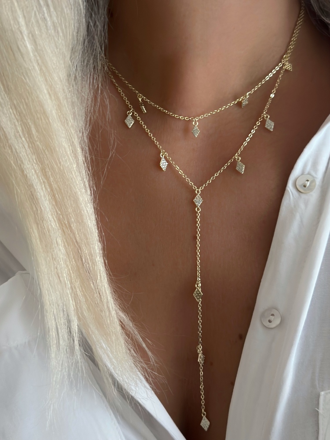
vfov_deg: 39.7
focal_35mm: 48
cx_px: 165
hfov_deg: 30.3
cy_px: 220
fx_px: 610
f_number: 1.78
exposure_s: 1/40
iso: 500
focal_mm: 6.86
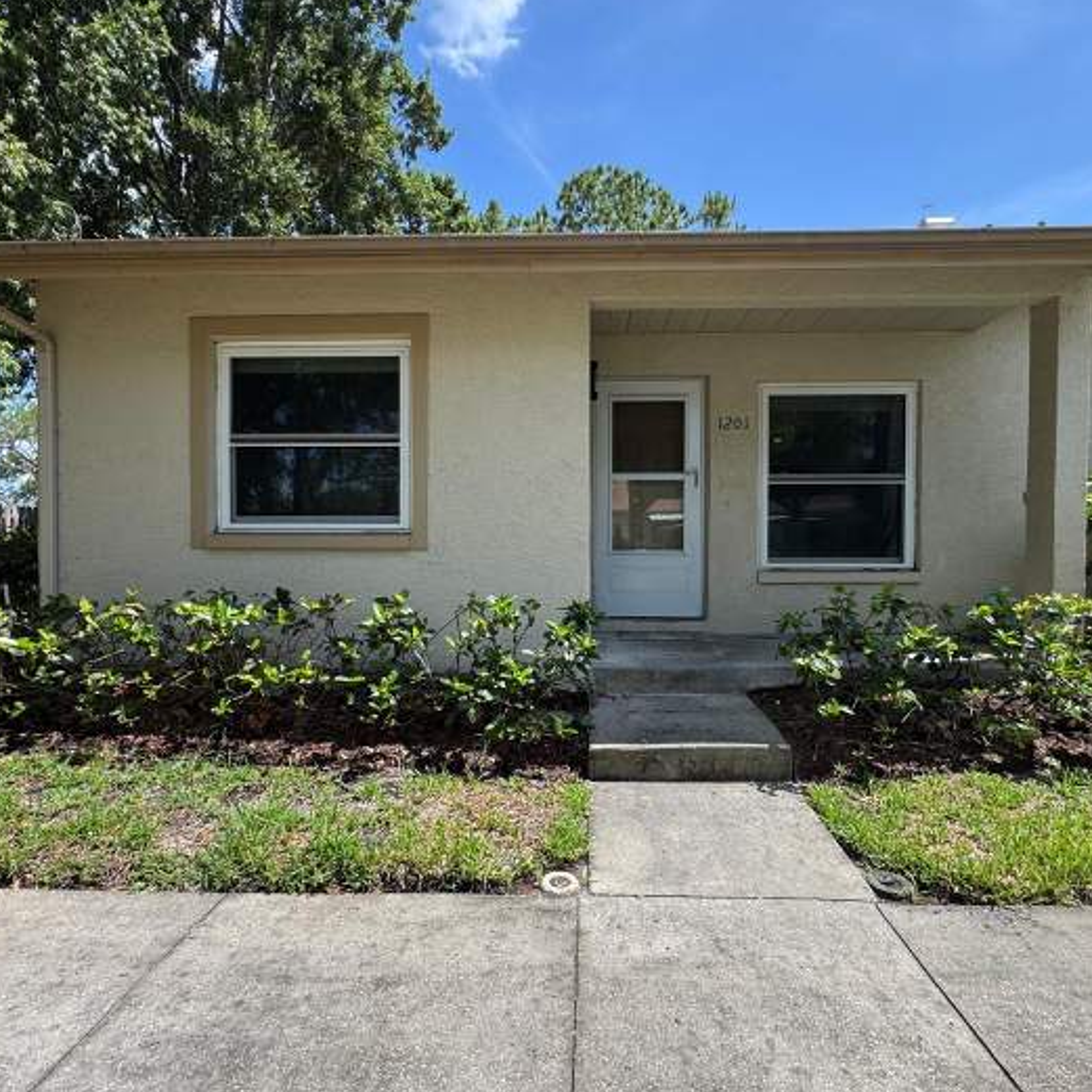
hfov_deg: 77.6
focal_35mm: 19
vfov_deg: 77.7
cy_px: 551
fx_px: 678
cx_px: 578
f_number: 2.2
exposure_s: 1/482
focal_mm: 2.22
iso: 40
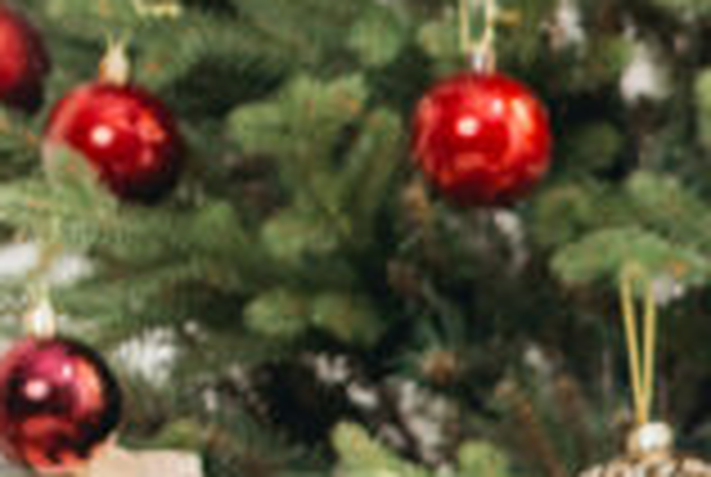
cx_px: 2583
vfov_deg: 3.6
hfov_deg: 5.0
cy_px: 1433
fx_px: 7499
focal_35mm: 379
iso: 100
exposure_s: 1/200
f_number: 5
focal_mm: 50
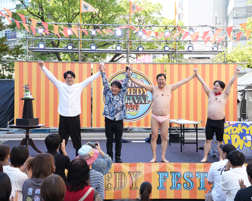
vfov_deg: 23.1
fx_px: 492
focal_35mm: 66
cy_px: 101
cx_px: 150
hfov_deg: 28.7
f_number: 5.6
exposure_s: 1/320
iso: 640
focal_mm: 58
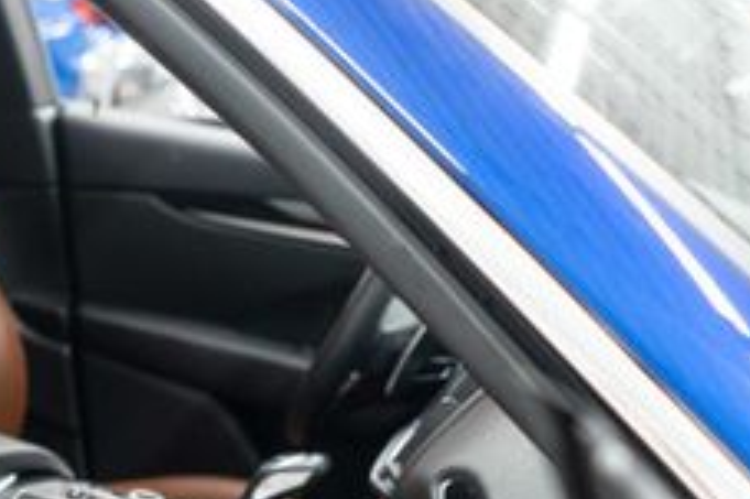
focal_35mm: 79
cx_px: -258
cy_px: 484
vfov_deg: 16.9
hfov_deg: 22.6
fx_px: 1645
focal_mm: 28
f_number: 3.2
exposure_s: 1/60
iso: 1600
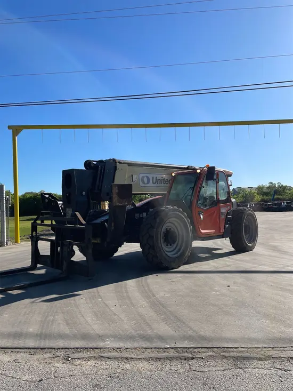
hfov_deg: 53.1
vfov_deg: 67.3
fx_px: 293
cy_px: 196
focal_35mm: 26
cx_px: 146
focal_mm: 4.2
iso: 32
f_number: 1.6
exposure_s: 1/4132
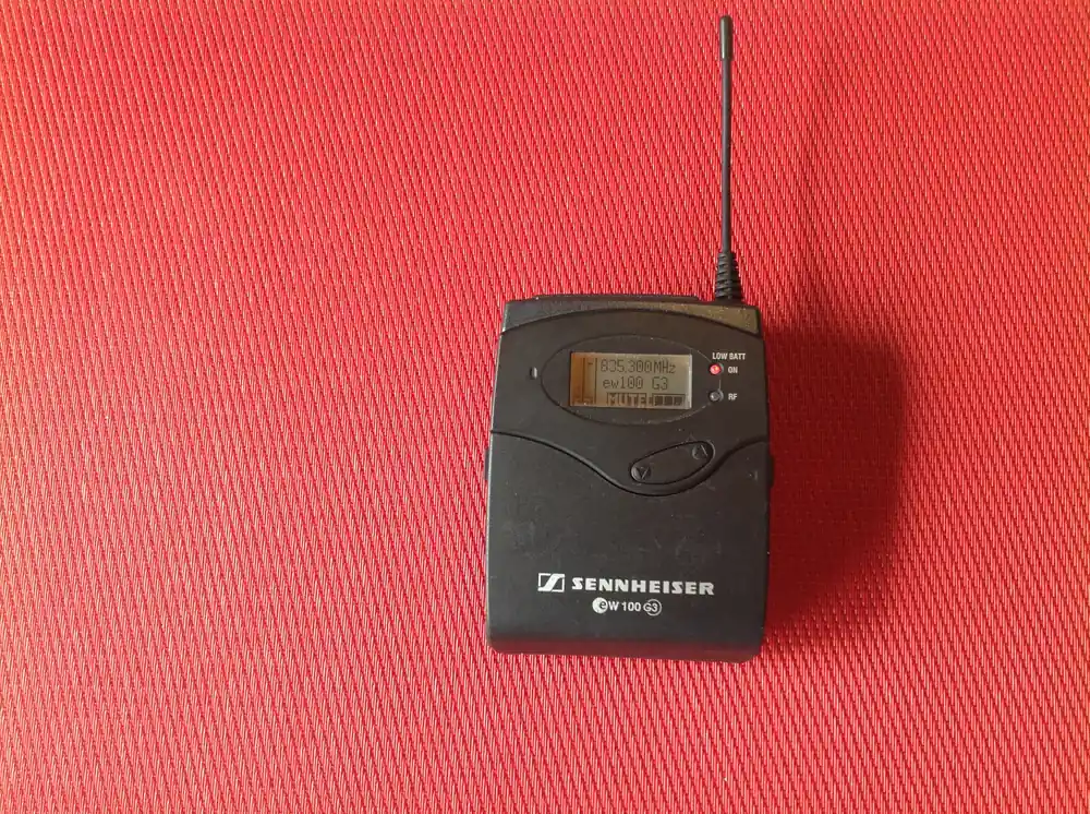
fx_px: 1100
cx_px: 545
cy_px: 407
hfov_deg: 52.7
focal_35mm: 35
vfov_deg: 40.6
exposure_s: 1/60
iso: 64
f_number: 2.4
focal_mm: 4.28
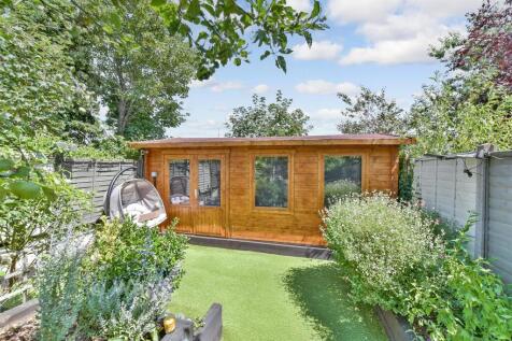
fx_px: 213
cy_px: 170
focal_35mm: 15
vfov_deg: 77.3
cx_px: 256
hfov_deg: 100.4
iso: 500
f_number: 9
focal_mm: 10
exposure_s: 1/320
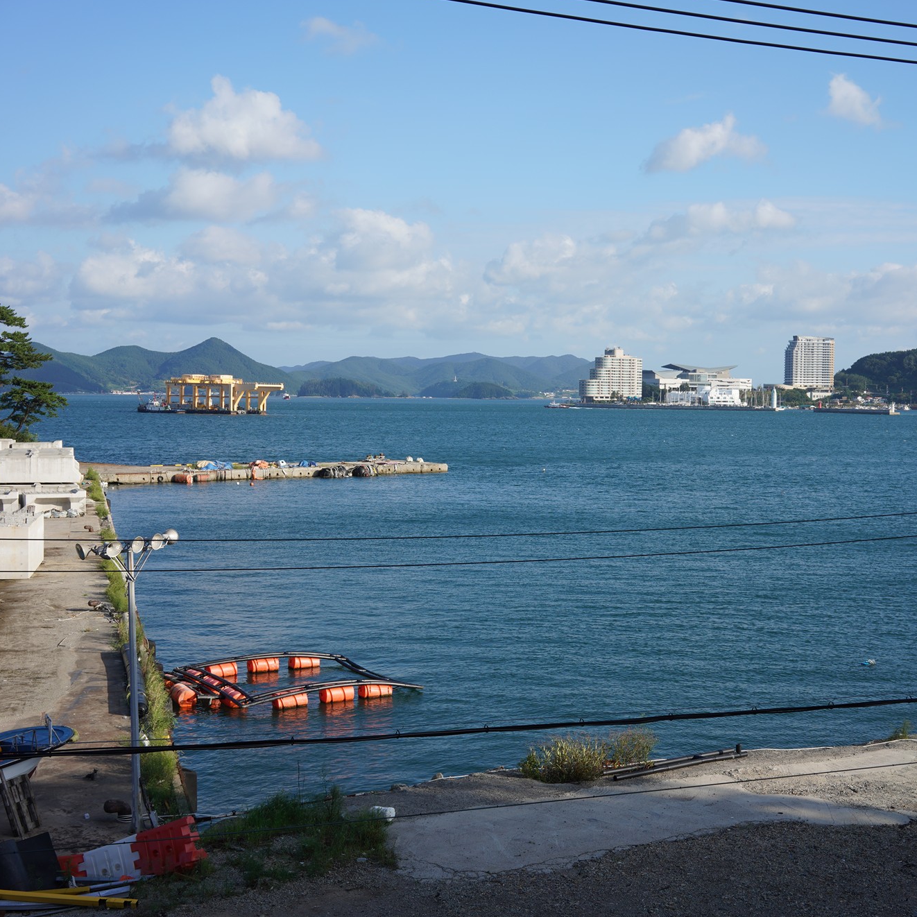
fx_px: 1349
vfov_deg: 37.6
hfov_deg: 37.4
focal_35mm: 45
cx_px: 565
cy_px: 458
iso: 100
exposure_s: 1/100
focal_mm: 35
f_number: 11
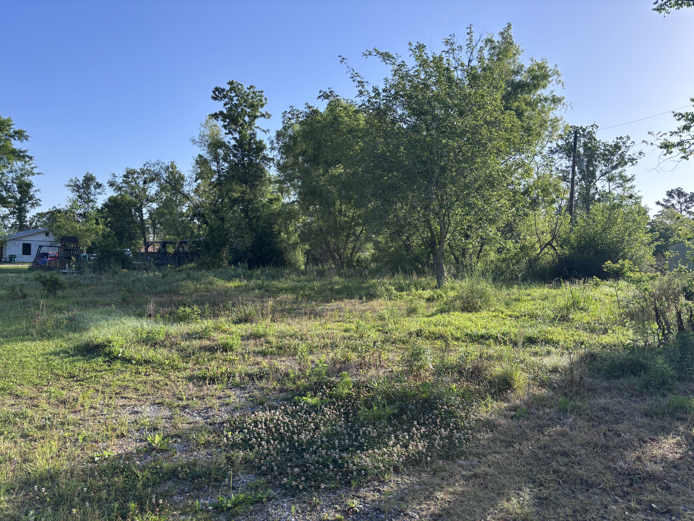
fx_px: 521
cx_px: 347
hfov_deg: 67.3
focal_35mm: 26
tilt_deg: -2.8
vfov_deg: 53.1
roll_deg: -1.7
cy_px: 260
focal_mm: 5.96
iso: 50
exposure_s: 1/1845
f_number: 1.6
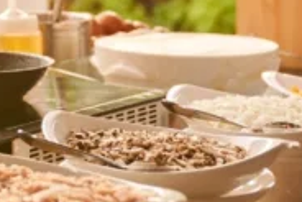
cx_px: -187
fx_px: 1259
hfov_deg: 12.8
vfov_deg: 8.9
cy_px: -112
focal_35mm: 150
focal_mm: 36
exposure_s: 1/320
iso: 200
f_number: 2.8
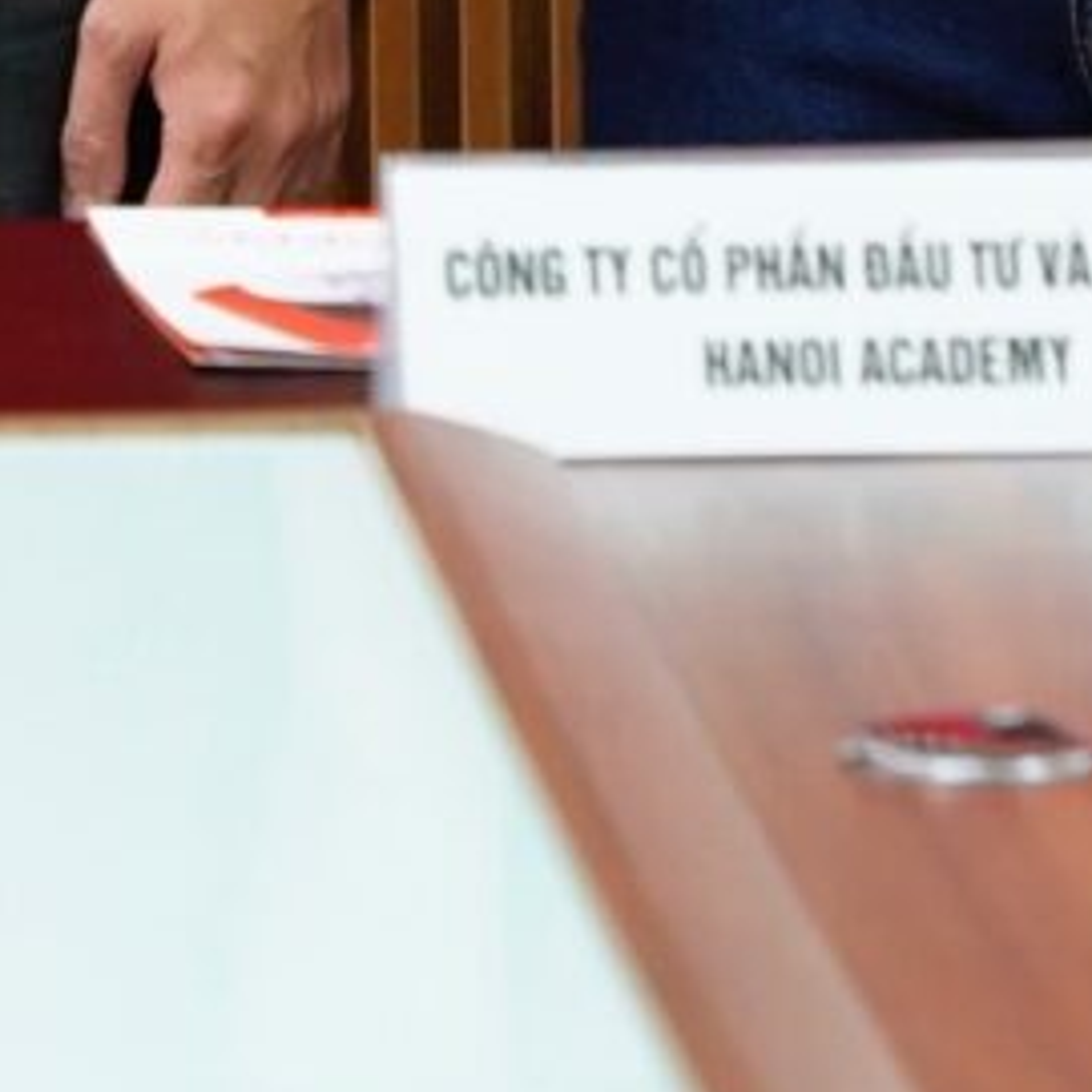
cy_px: -1545
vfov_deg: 3.1
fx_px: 20058
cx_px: -782
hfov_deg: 3.1
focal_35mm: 562
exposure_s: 1/125
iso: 1000
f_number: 4
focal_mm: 70
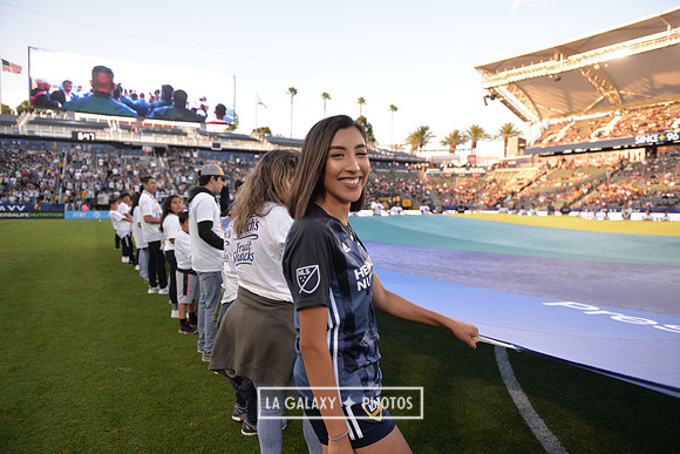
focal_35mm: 24
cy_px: 227
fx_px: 453
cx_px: 340
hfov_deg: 73.7
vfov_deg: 53.2
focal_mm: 24
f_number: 2.8
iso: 400
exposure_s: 1/640
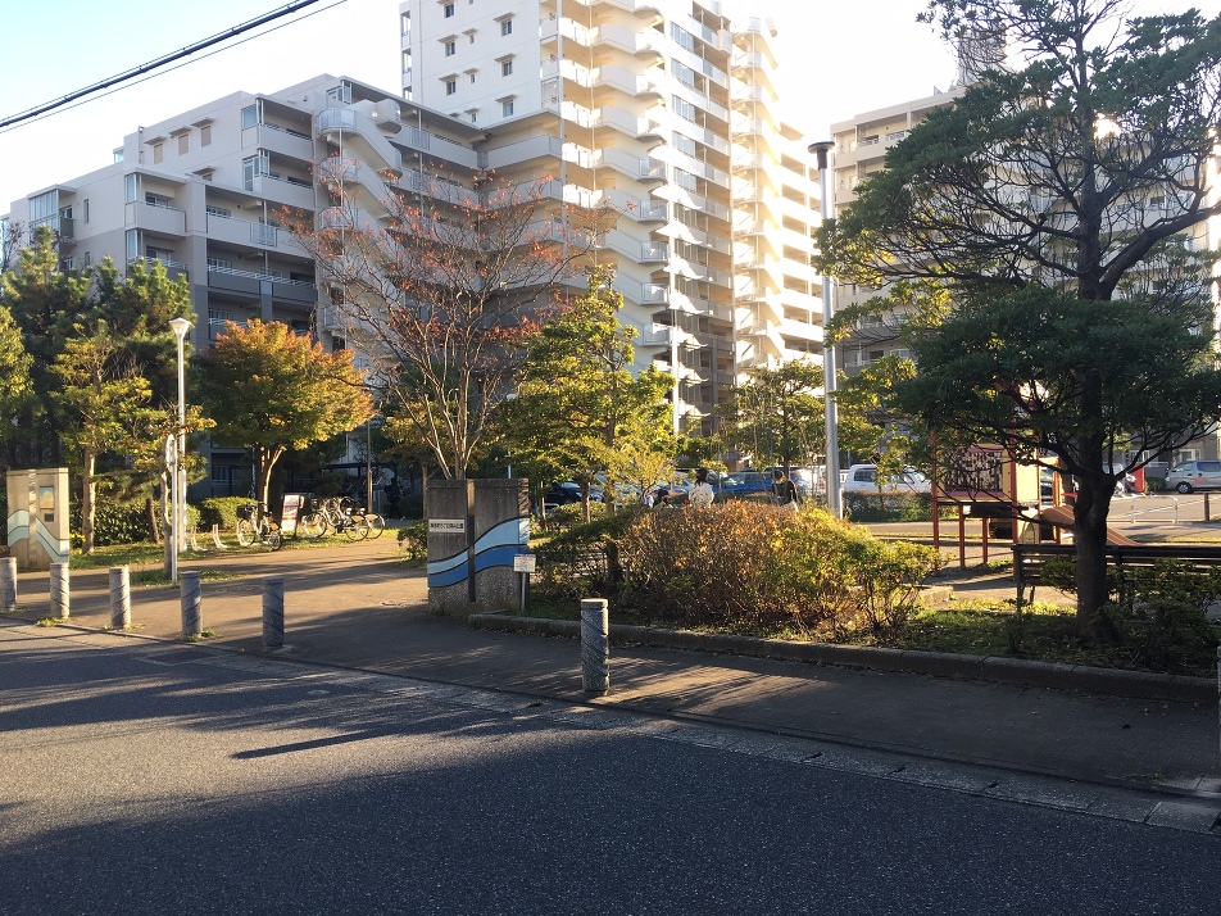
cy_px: 458
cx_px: 610
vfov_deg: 48.2
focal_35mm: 29
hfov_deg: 61.7
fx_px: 1023
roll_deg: +0.5
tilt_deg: +1.8
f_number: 2.2
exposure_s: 1/208
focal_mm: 4.15
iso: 25
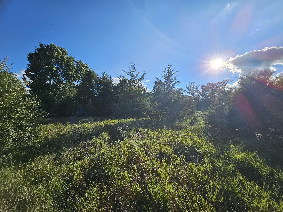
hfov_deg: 106.2
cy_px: 106
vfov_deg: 89.9
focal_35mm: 13
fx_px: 106
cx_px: 142
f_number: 2.2
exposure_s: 1/2517
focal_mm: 2.2
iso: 50
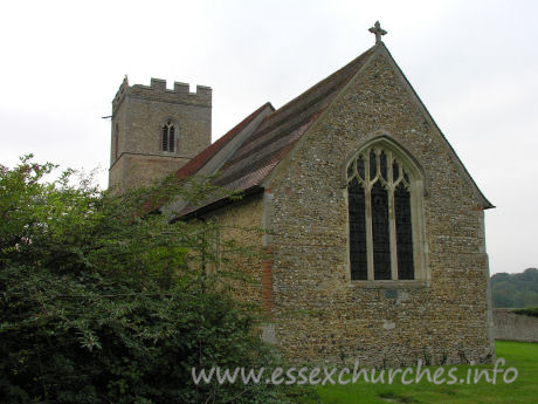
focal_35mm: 35
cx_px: 269
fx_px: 544
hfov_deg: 52.6
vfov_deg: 40.7
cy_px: 202
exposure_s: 1/97
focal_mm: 8.9
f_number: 4.5
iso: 50
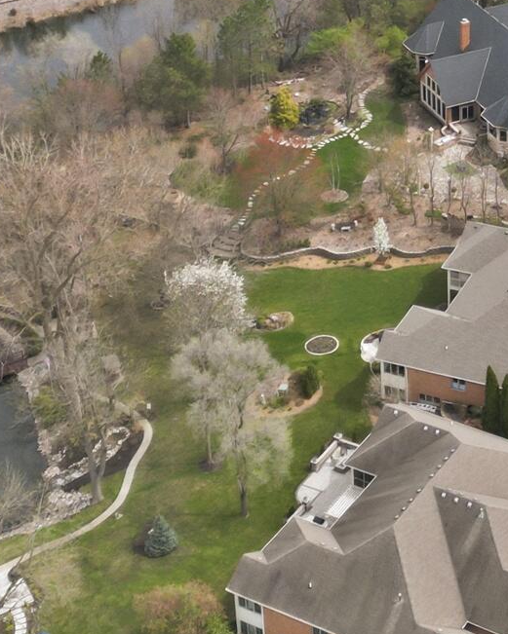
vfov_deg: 20.7
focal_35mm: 90
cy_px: 26
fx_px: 1691
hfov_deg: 16.7
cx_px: 505
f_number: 1.7
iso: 140
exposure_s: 1/2000
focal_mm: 6.7
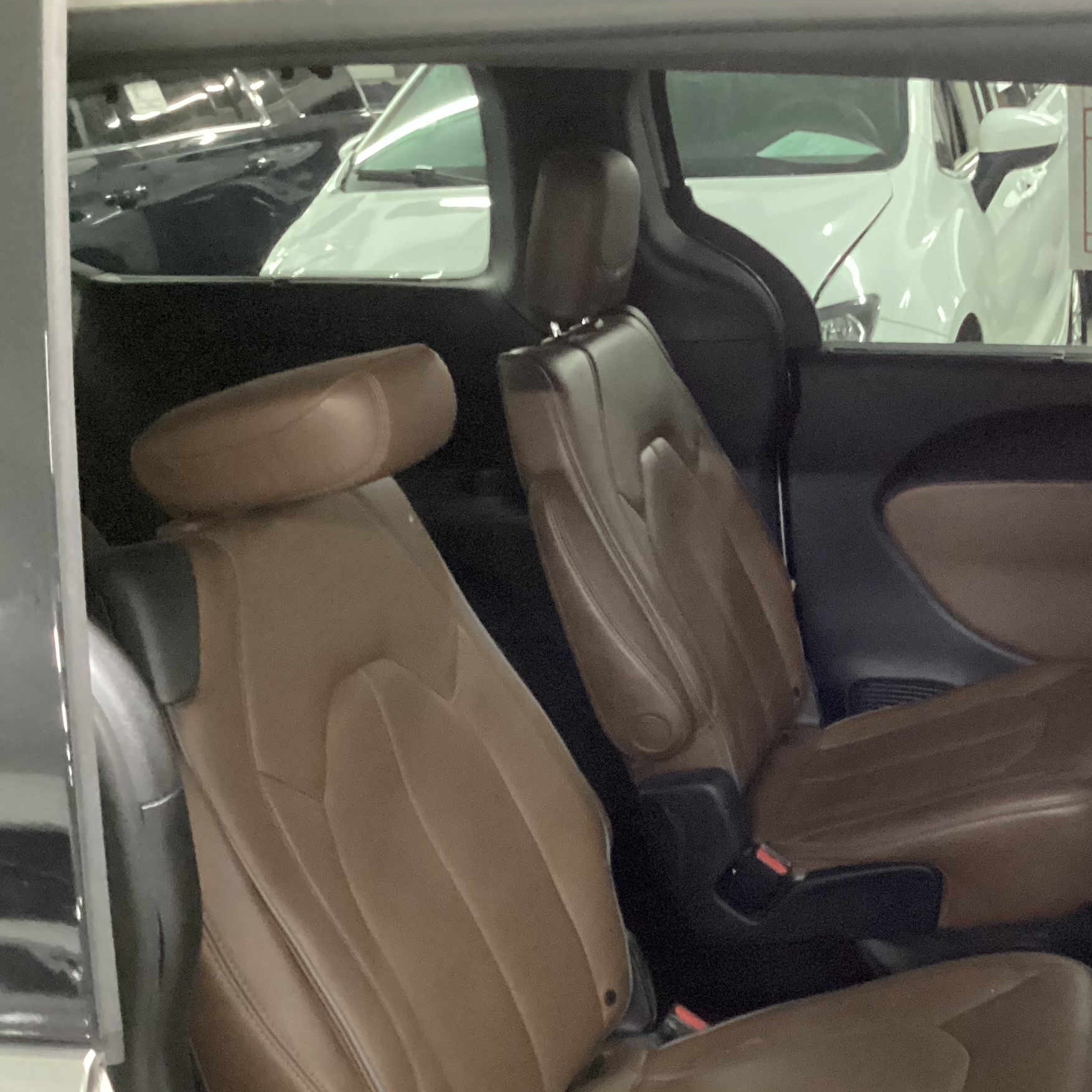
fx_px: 1820
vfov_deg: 33.1
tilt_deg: -22.7
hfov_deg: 32.4
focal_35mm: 51
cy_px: 723
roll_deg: +2.7
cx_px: 897
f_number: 2.4
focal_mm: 3.3
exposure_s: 1/17
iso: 640
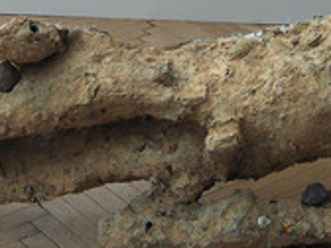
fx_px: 2744
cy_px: -117
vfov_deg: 5.1
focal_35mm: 287
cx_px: 219
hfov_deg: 6.9
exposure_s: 1/160
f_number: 6.3
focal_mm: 50
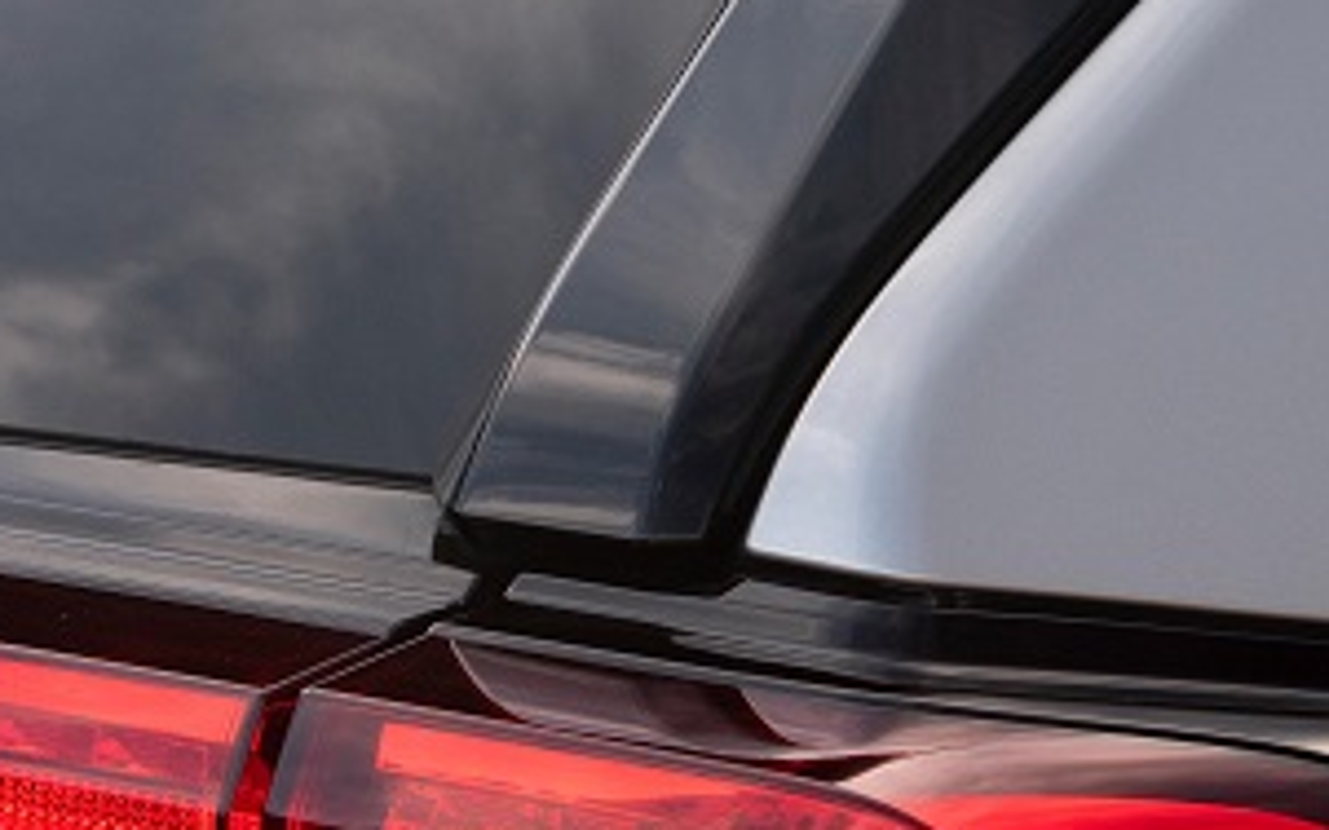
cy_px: 881
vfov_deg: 7.4
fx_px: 6373
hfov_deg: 11.9
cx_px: 313
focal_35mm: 176
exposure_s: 1/50
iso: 640
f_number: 13
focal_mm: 52
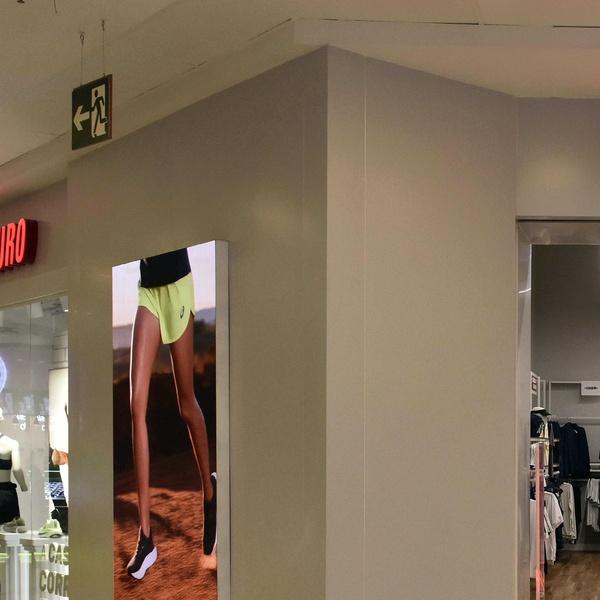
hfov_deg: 27.3
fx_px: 1079
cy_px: 444
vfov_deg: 30.6
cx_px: 723
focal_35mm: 55
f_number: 7.1
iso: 2000
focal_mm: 24
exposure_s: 1/200
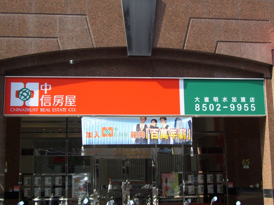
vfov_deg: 26.1
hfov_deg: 34.3
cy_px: 102
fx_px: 443
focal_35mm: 56
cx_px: 137
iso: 80
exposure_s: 1/250
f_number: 3.4
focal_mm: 9.4
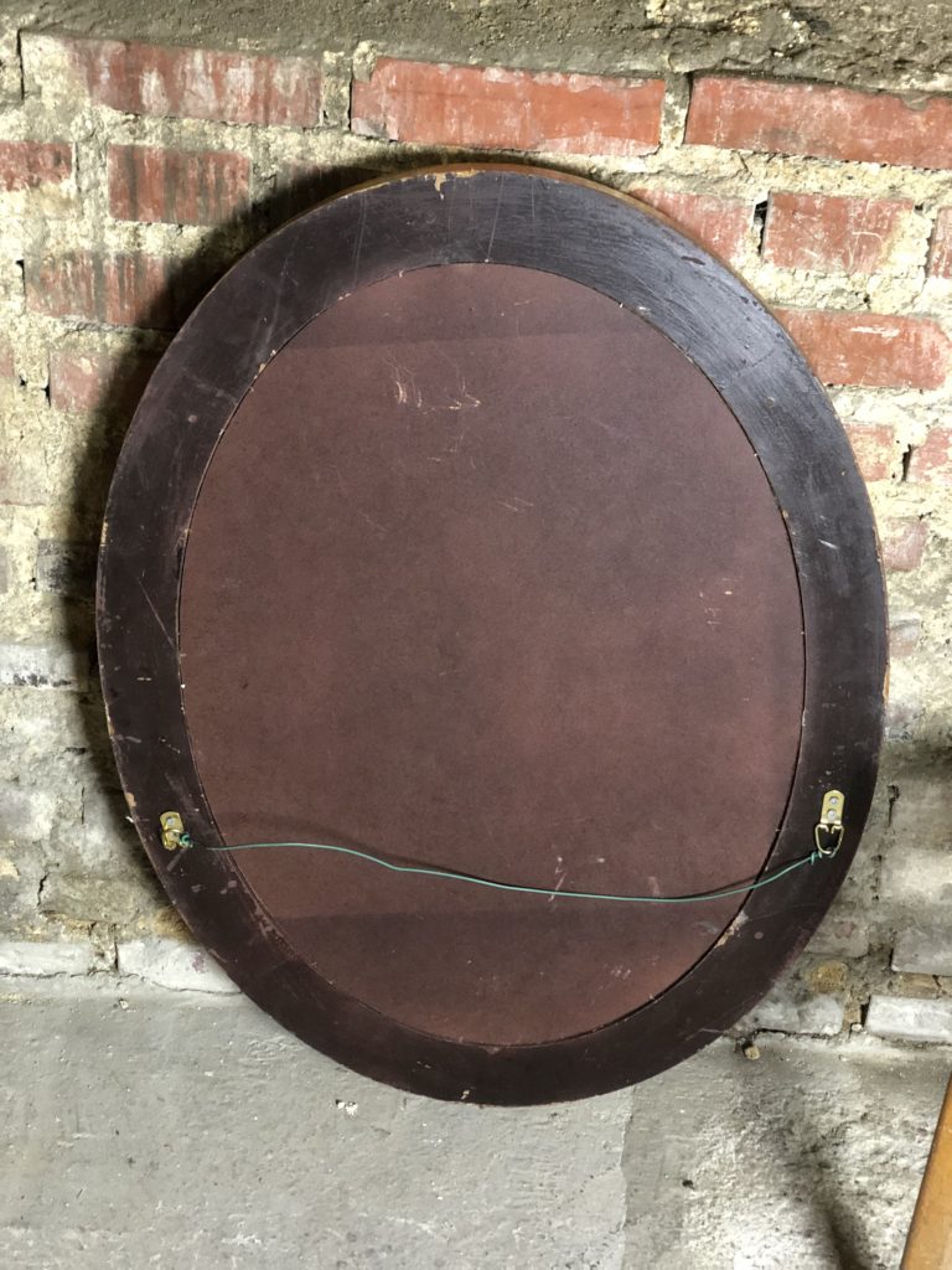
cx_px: 476
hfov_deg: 28.0
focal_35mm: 52
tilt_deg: -29.0
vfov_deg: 36.8
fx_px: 1907
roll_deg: -4.4
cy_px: 635
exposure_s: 1/10
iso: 160
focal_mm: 6
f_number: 2.4
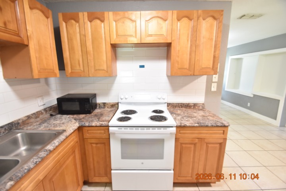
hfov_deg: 100.4
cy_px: 96
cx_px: 143
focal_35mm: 15
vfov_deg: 77.3
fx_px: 119
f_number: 3.5
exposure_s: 1/10
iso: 800
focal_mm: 10
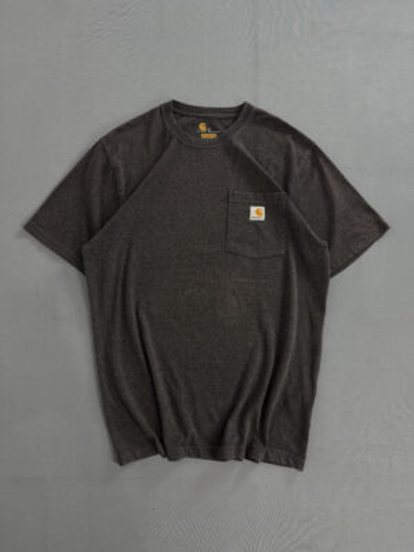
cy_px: 276
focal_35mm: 24
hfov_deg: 56.8
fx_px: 383
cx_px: 207
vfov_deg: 71.6
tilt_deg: -85.0
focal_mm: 6.76
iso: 160
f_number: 1.78
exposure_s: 1/60
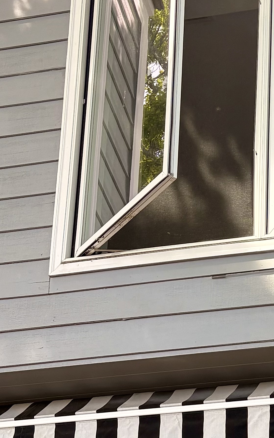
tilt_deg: +16.9
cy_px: 467
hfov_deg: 13.8
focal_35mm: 88
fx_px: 1051
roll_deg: +0.9
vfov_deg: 22.4
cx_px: 431
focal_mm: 5.96
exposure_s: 1/607
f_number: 1.6
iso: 50
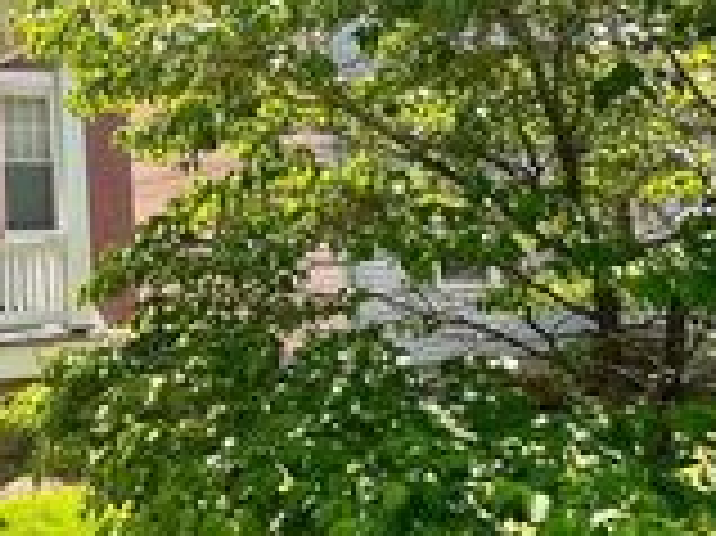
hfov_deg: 35.4
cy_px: 155
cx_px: -108
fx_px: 909
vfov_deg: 32.4
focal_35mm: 44
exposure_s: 1/428
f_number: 2.2
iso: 40
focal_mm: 2.22
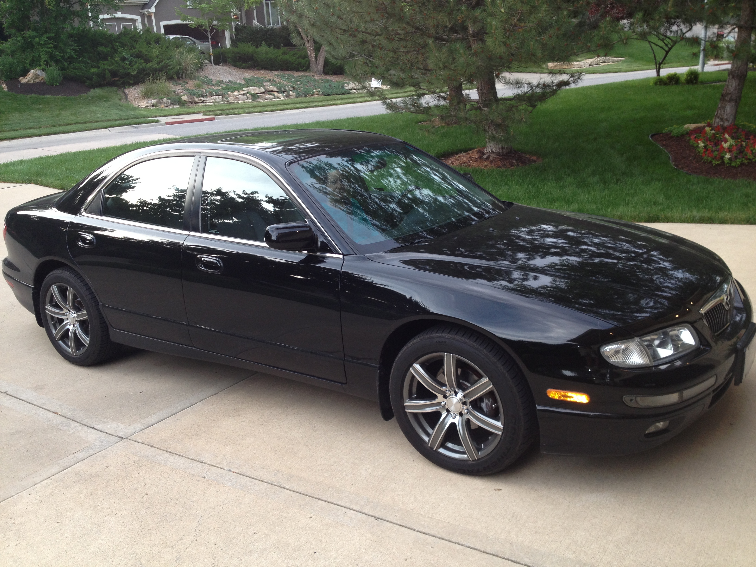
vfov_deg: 40.7
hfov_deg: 52.6
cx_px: 378
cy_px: 284
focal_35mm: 35
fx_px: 764
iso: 50
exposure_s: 1/62
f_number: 2.4
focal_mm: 4.28
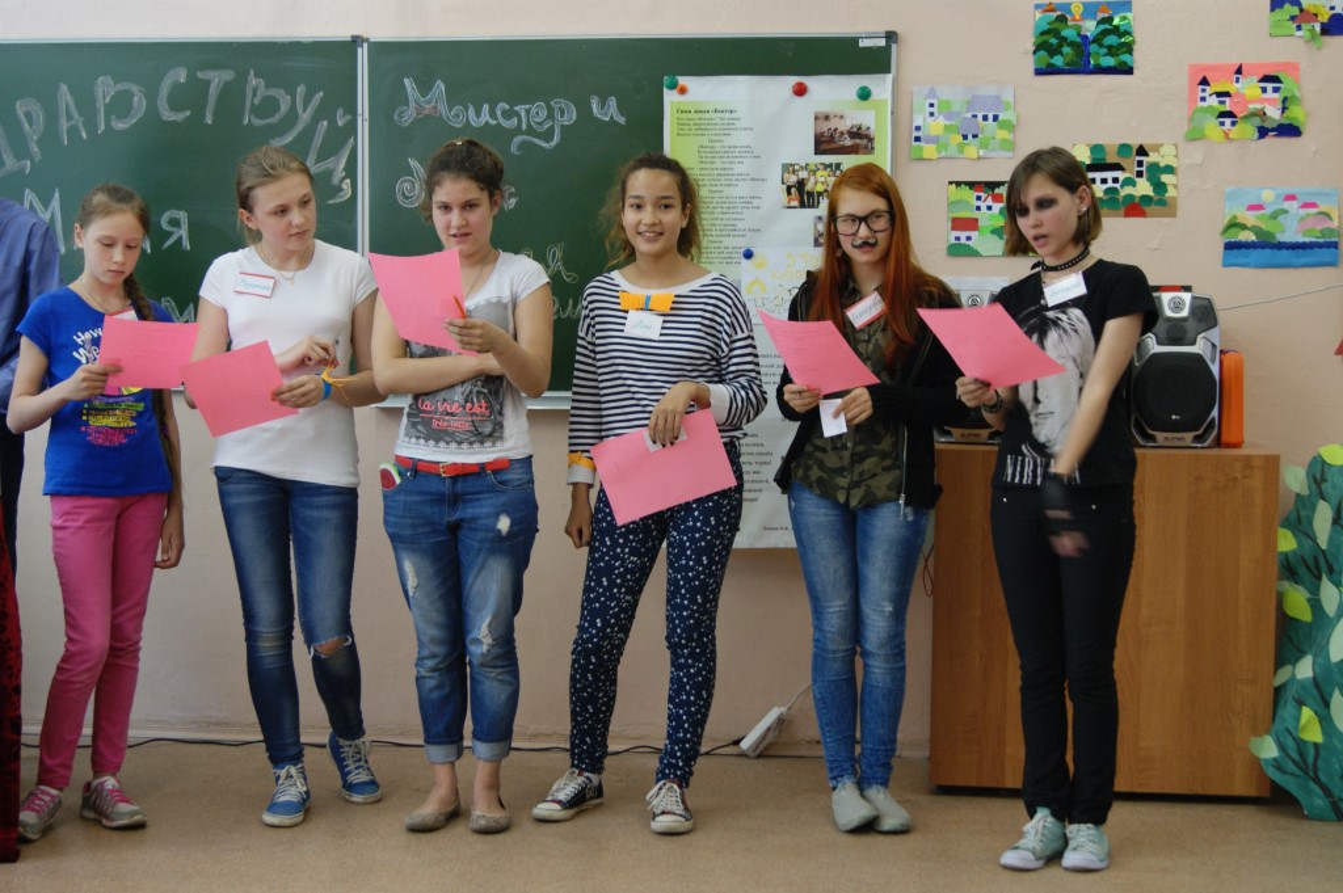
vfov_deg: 25.7
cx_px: 672
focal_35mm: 52
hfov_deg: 37.9
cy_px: 446
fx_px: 1957
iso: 400
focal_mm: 35
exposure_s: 1/50
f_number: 5
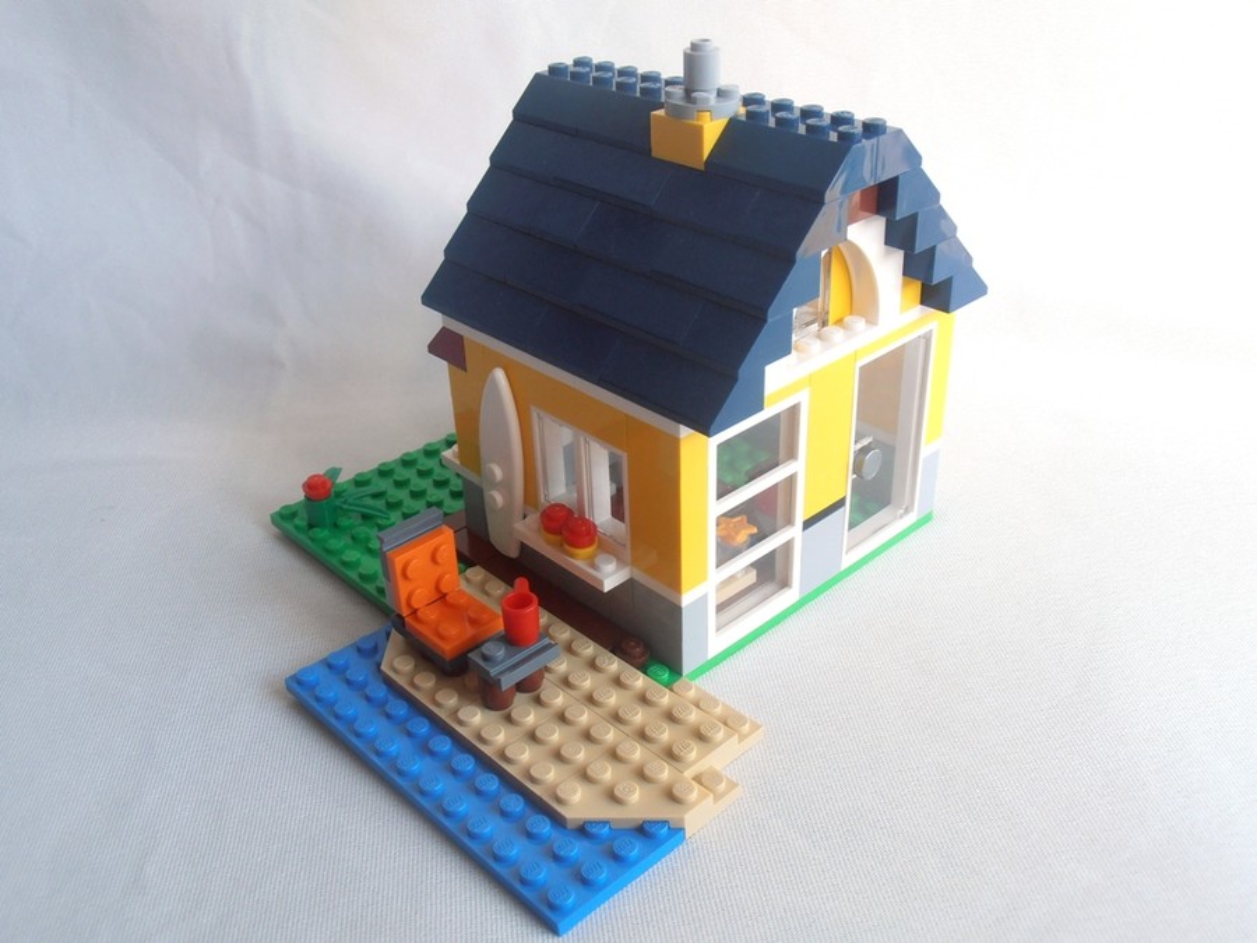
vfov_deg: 38.7
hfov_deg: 50.1
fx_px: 1344
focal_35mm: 37
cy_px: 472
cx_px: 628
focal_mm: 6.61
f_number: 3.9
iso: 100
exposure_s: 1/40
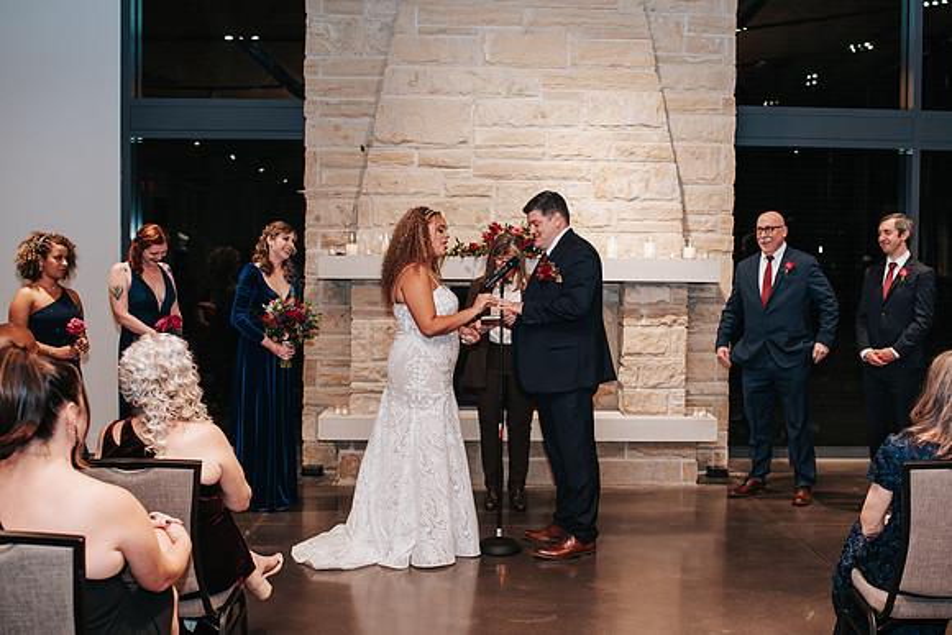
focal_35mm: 43
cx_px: 539
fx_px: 1150
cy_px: 331
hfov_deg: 44.9
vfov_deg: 30.9
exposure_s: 1/200
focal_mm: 35
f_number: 2.8
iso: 1000
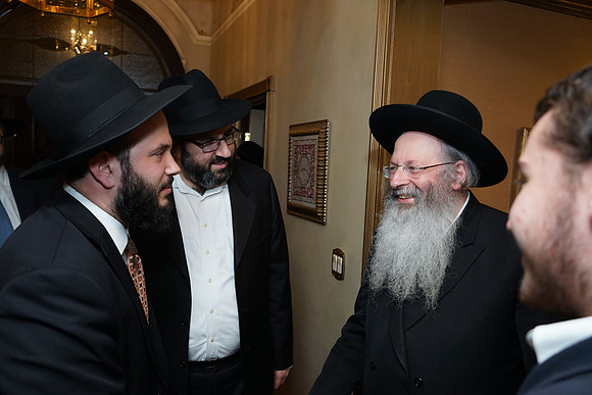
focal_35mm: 28
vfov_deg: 46.4
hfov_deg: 65.5
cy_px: 198
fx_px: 461
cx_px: 296
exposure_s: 1/100
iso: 500
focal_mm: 28
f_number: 5
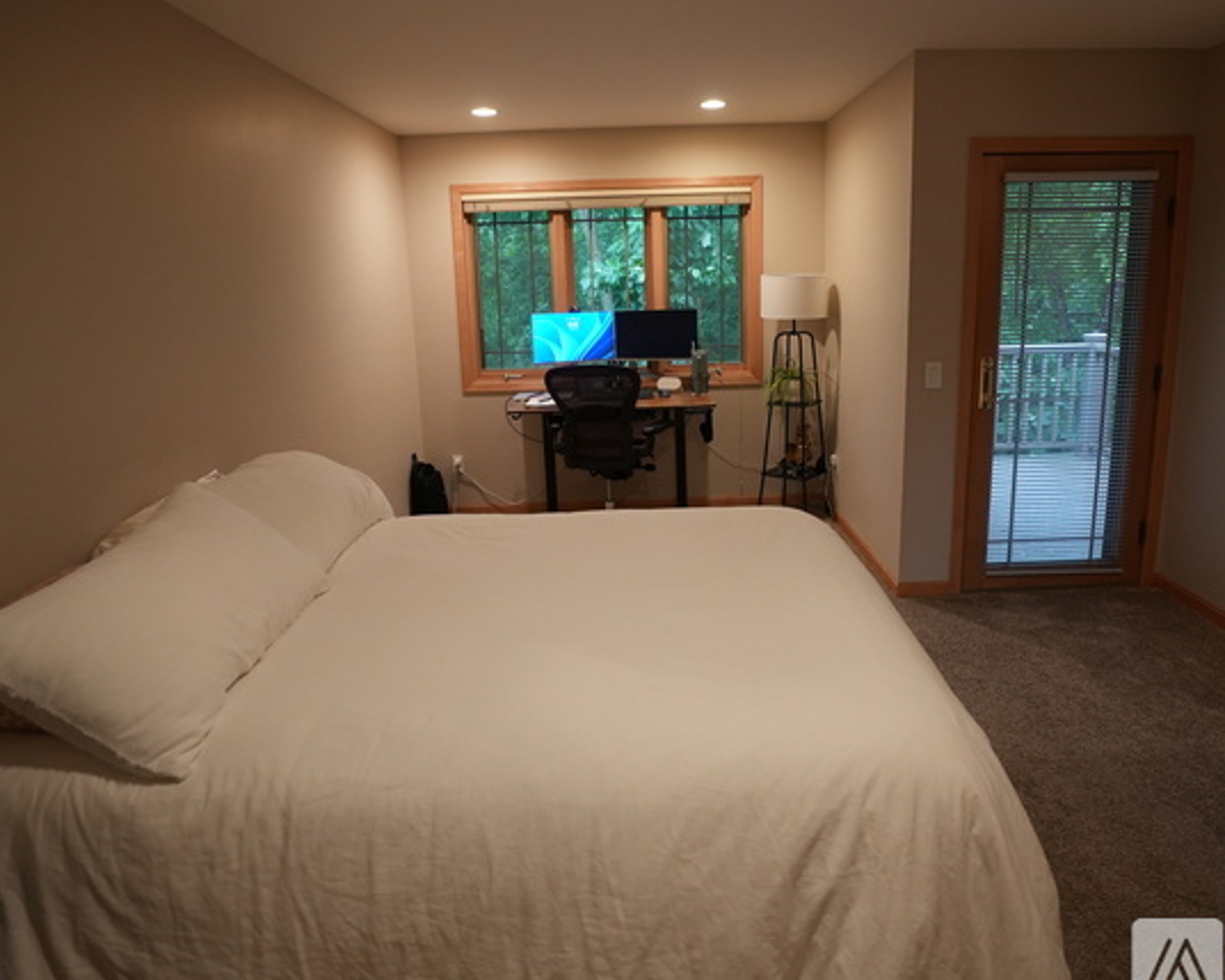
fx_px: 761
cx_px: 646
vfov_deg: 65.4
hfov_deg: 77.6
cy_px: 439
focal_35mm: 21
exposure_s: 1/160
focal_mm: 16
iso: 2500
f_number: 2.8
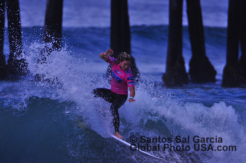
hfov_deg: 2.5
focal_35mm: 825
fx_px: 5630
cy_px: 82
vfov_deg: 1.7
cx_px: 123
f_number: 5.6
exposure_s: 1/4000
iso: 640
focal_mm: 550
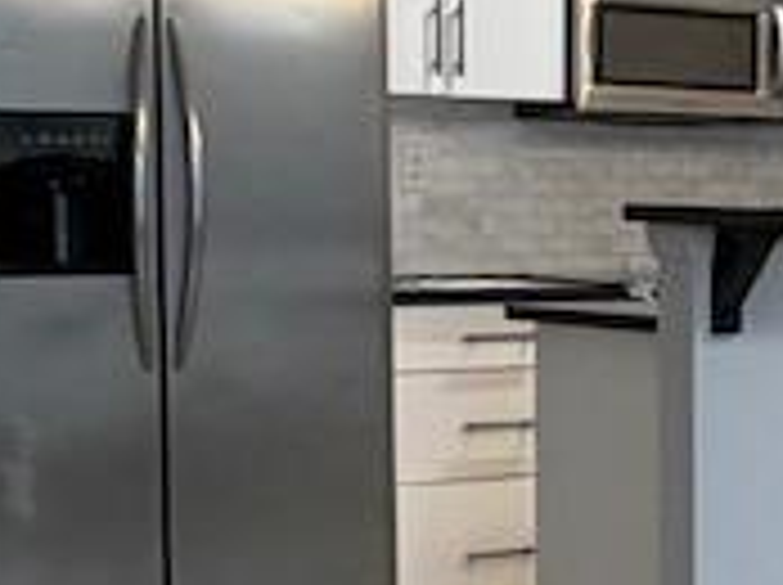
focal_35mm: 103
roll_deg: -0.6
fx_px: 2327
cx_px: 1332
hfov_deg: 16.5
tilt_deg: -1.6
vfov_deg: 14.3
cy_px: 270
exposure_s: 1/60
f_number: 2.2
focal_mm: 2.22
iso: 200
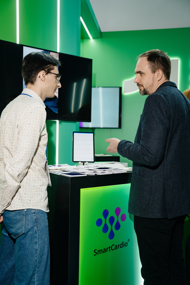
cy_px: 142
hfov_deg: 36.9
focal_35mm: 36
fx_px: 285
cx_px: 95
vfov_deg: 53.1
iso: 800
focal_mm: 36
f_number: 3.5
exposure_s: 1/160
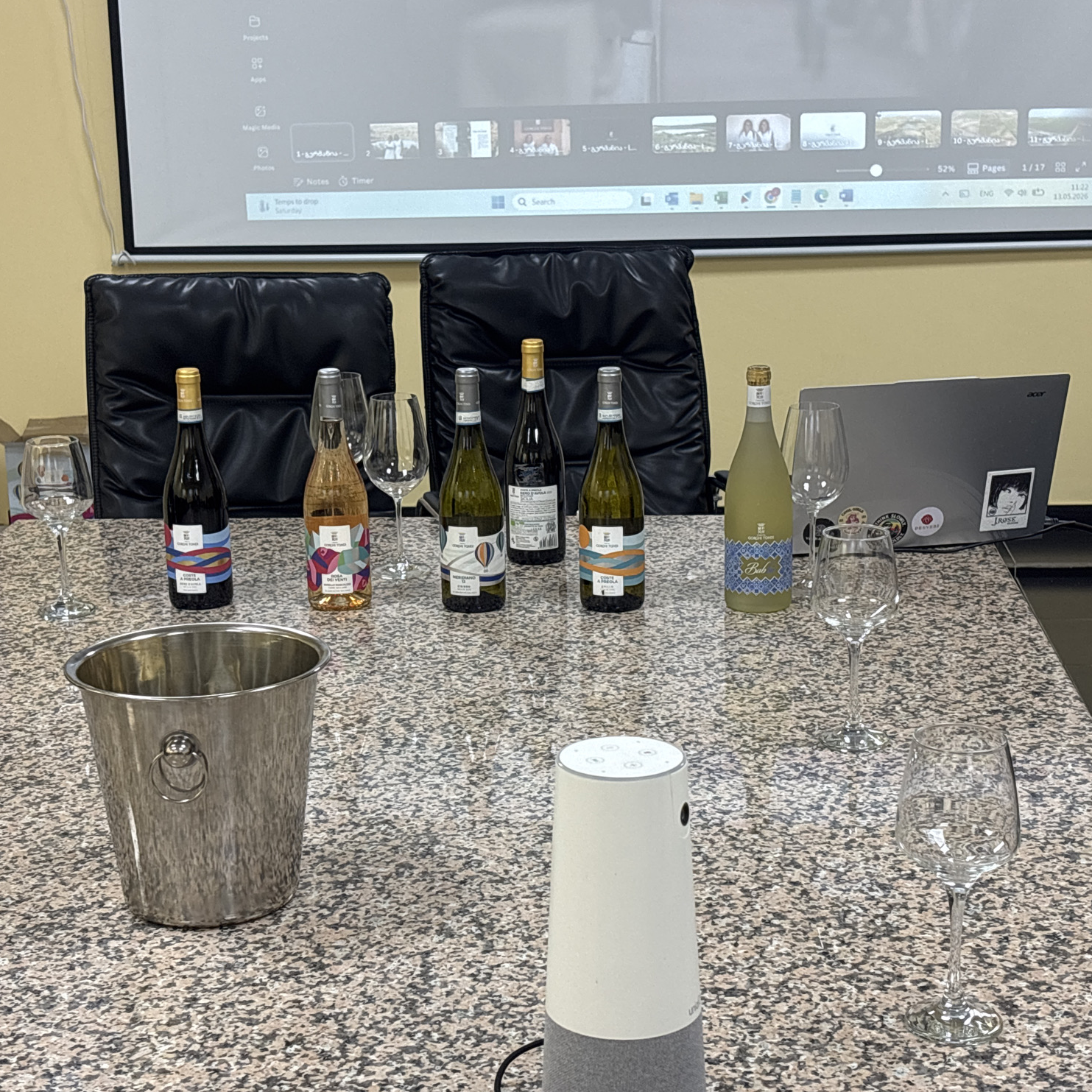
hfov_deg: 27.7
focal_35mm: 62
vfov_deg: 27.7
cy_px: 544
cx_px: 533
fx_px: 2213
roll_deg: +1.8
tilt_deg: -14.4
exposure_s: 1/60
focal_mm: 5.96
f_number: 1.6
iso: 64
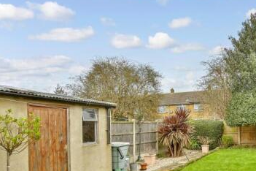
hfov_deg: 59.0
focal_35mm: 28
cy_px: 128
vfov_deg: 44.8
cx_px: 214
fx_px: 199
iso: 640
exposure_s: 1/320
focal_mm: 10
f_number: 9
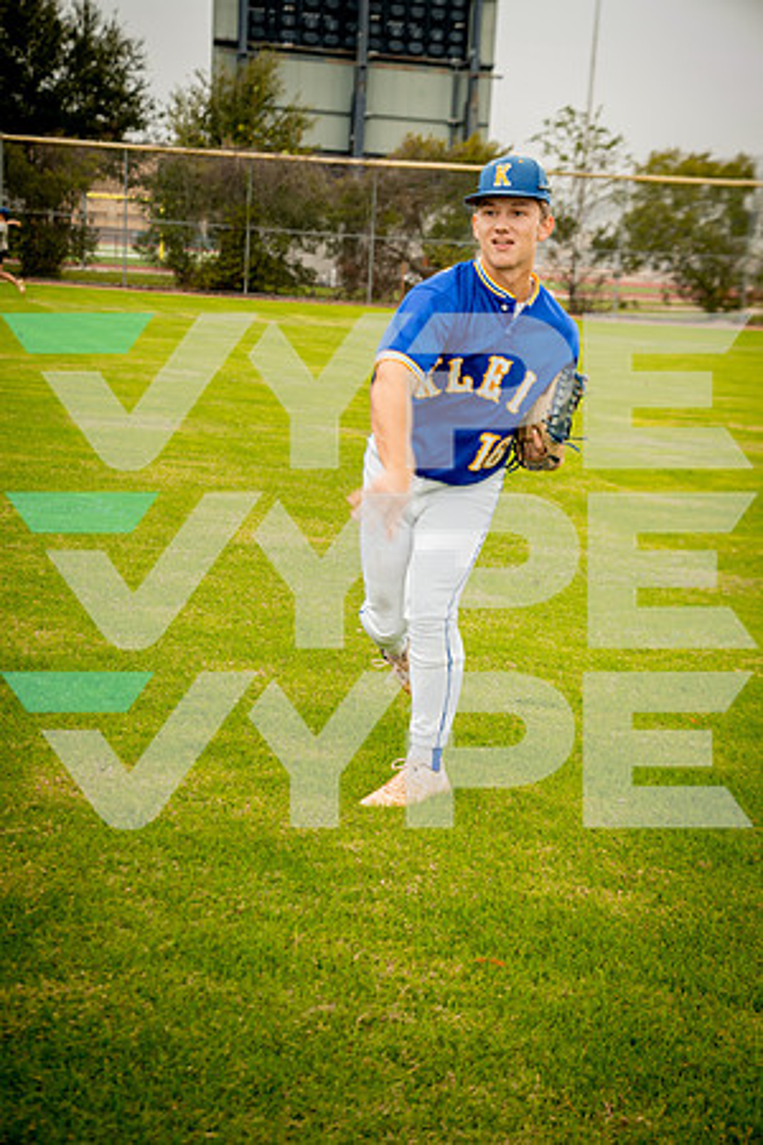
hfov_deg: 21.9
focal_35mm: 62
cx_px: 382
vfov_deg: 32.4
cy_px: 572
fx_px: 1971
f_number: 4
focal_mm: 62
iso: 200
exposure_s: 1/250
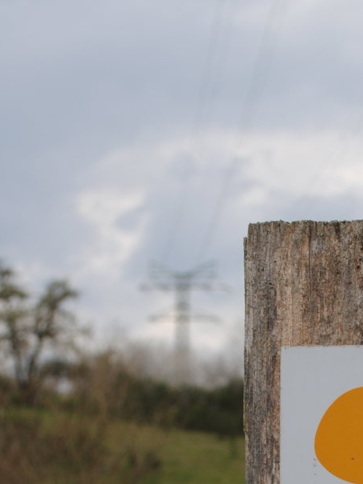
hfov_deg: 9.0
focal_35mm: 164
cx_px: 430
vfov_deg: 11.8
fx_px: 2291
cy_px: 603
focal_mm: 36
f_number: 7.1
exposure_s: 1/200
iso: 100
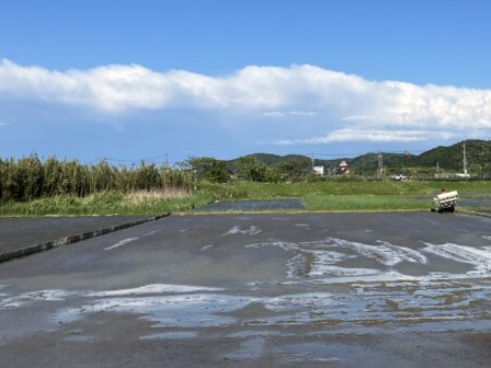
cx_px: 366
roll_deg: +0.4
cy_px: 203
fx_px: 908
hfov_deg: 29.8
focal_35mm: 64
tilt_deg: +0.5
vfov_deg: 22.9
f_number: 1.8
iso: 32
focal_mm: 3.99
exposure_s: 1/2857
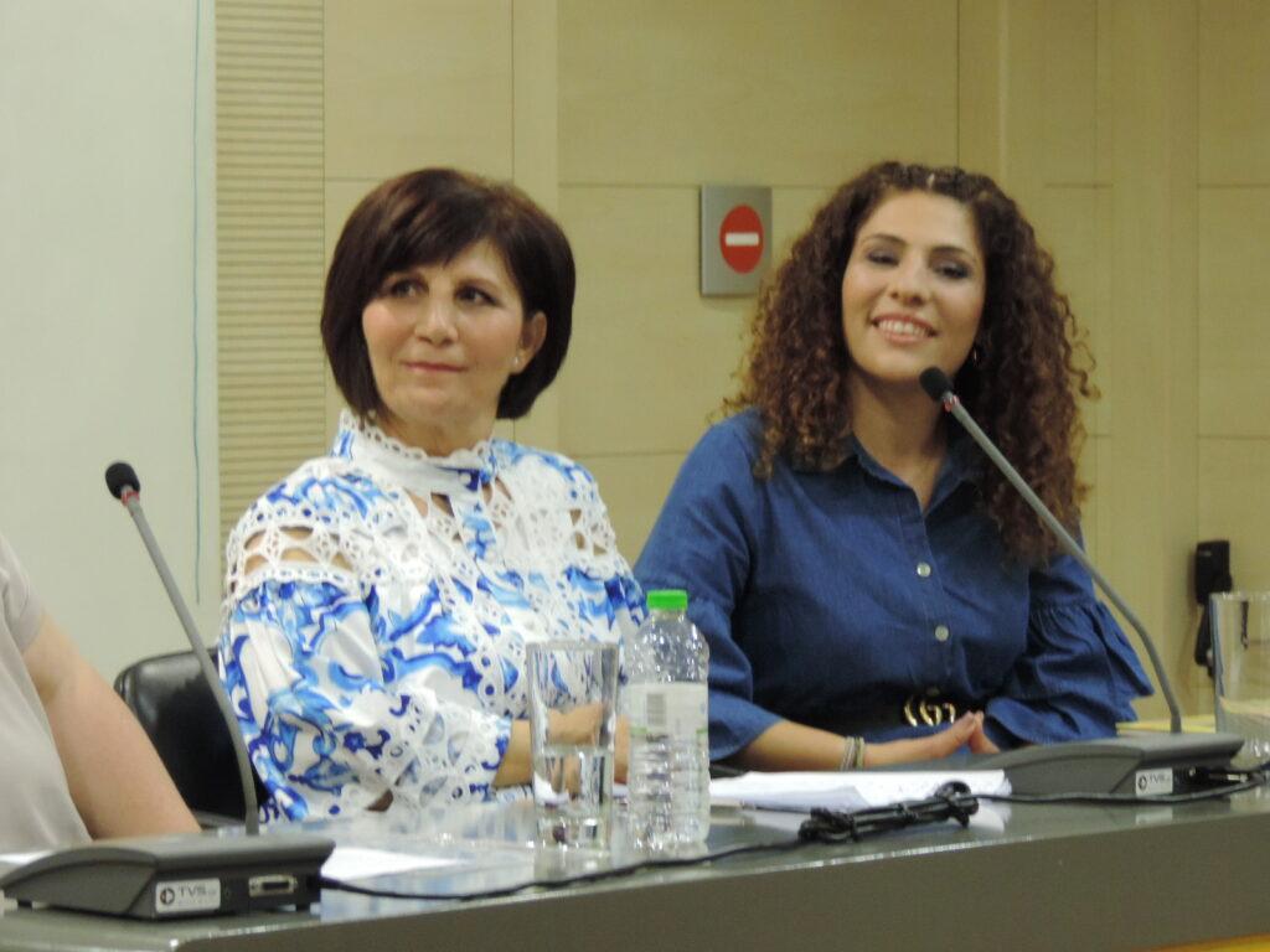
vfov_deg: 8.7
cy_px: 476
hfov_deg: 11.6
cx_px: 635
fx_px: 6237
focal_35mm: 170
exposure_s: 1/15
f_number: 4.5
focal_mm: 30.3
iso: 800
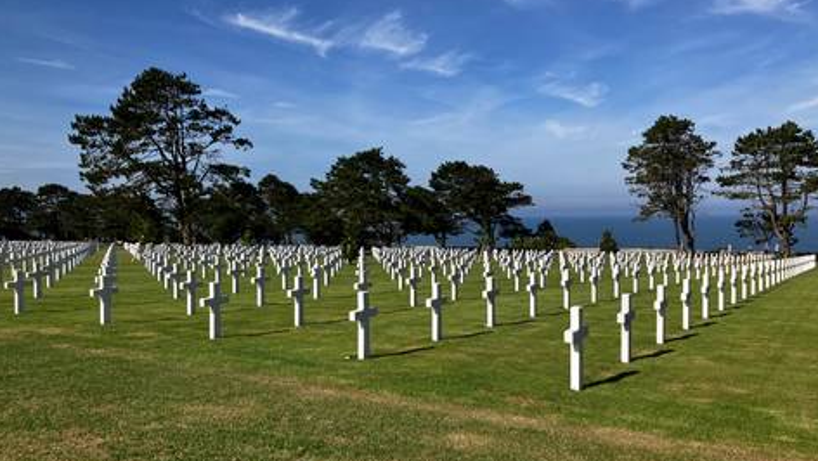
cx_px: 407
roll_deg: +0.6
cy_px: 244
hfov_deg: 62.6
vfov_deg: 37.8
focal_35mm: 31
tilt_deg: -1.9
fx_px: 673
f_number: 1.8
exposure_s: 1/2703
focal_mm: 3.99
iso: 32
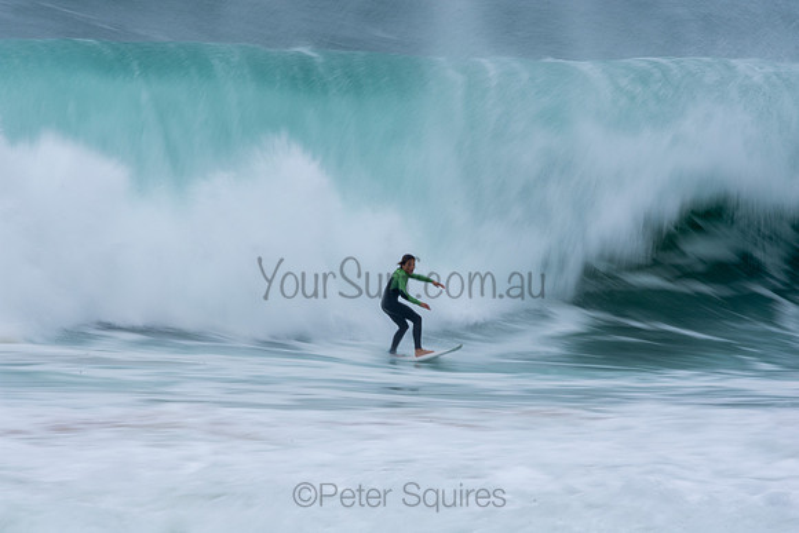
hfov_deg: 2.7
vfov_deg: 1.8
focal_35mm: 750
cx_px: 400
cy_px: 266
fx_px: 16649
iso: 100
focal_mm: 500
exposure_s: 1/20
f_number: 29
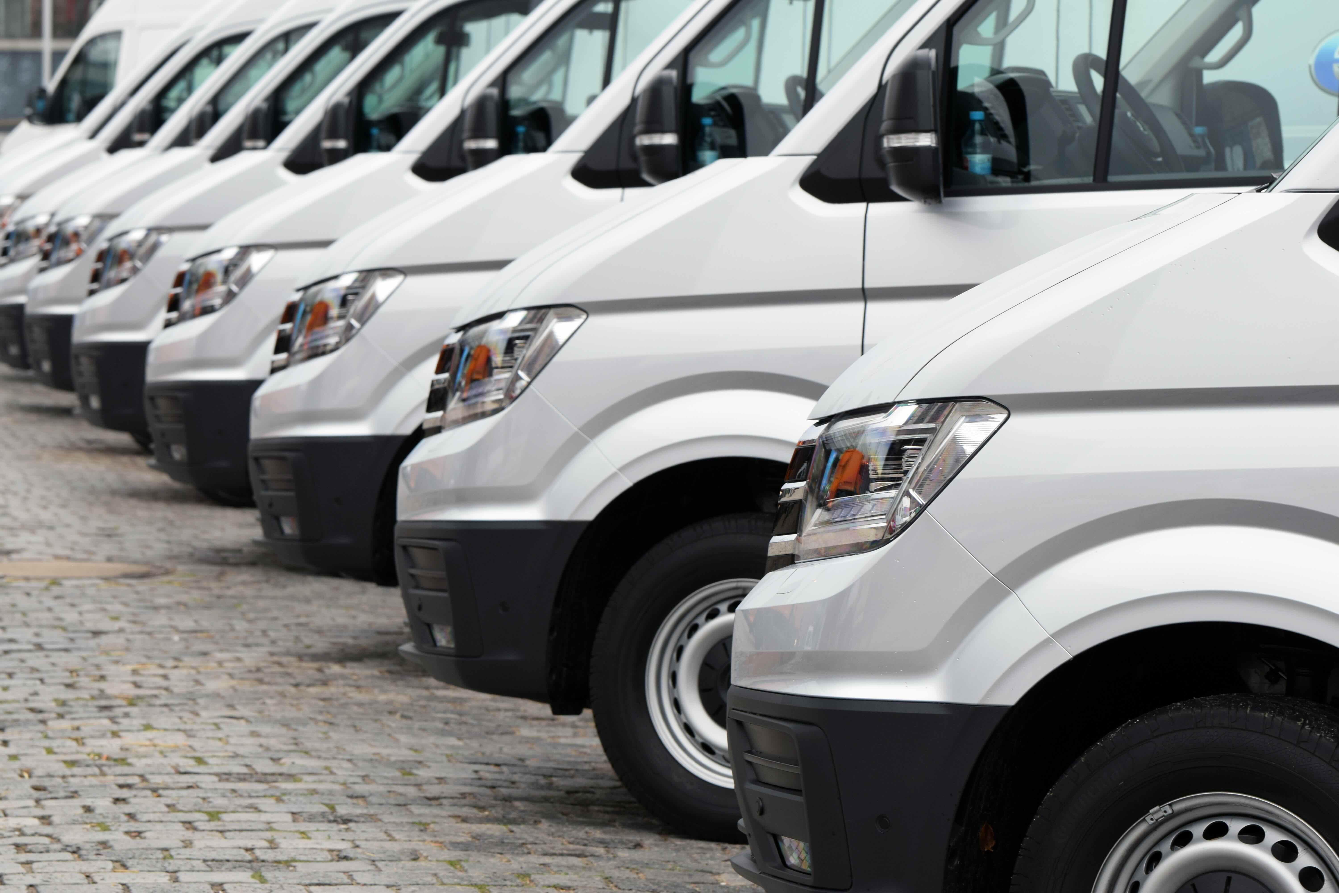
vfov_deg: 9.0
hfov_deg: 13.4
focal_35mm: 153
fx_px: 5690
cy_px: 446
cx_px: 670
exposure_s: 1/100
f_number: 7.1
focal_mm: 102
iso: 400
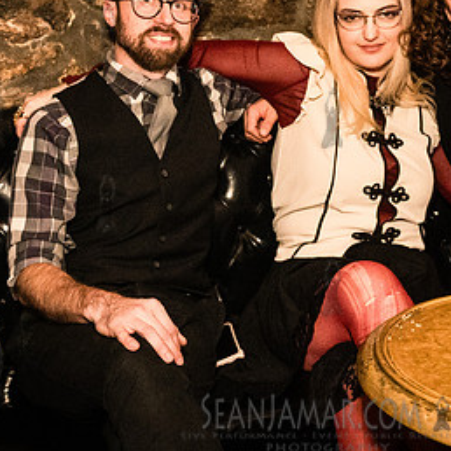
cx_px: 372
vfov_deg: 26.6
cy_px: 120
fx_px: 943
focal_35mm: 64
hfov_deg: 26.3
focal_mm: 26
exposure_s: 1/320
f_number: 3.2
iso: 12800
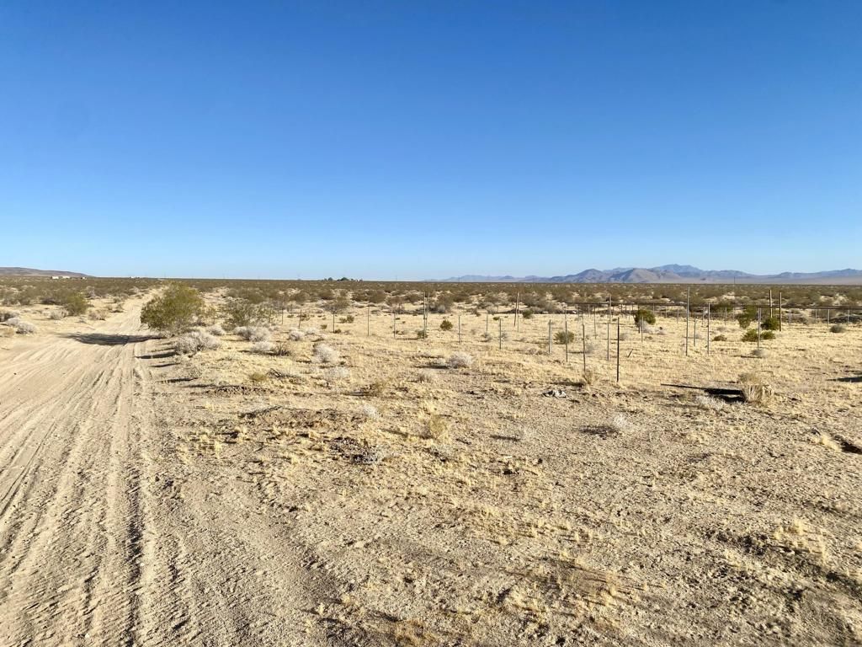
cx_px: 431
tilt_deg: -2.7
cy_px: 324
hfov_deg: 67.3
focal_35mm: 26
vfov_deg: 53.1
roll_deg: +0.4
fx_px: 647
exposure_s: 1/3497
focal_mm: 4.25
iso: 32
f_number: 1.8
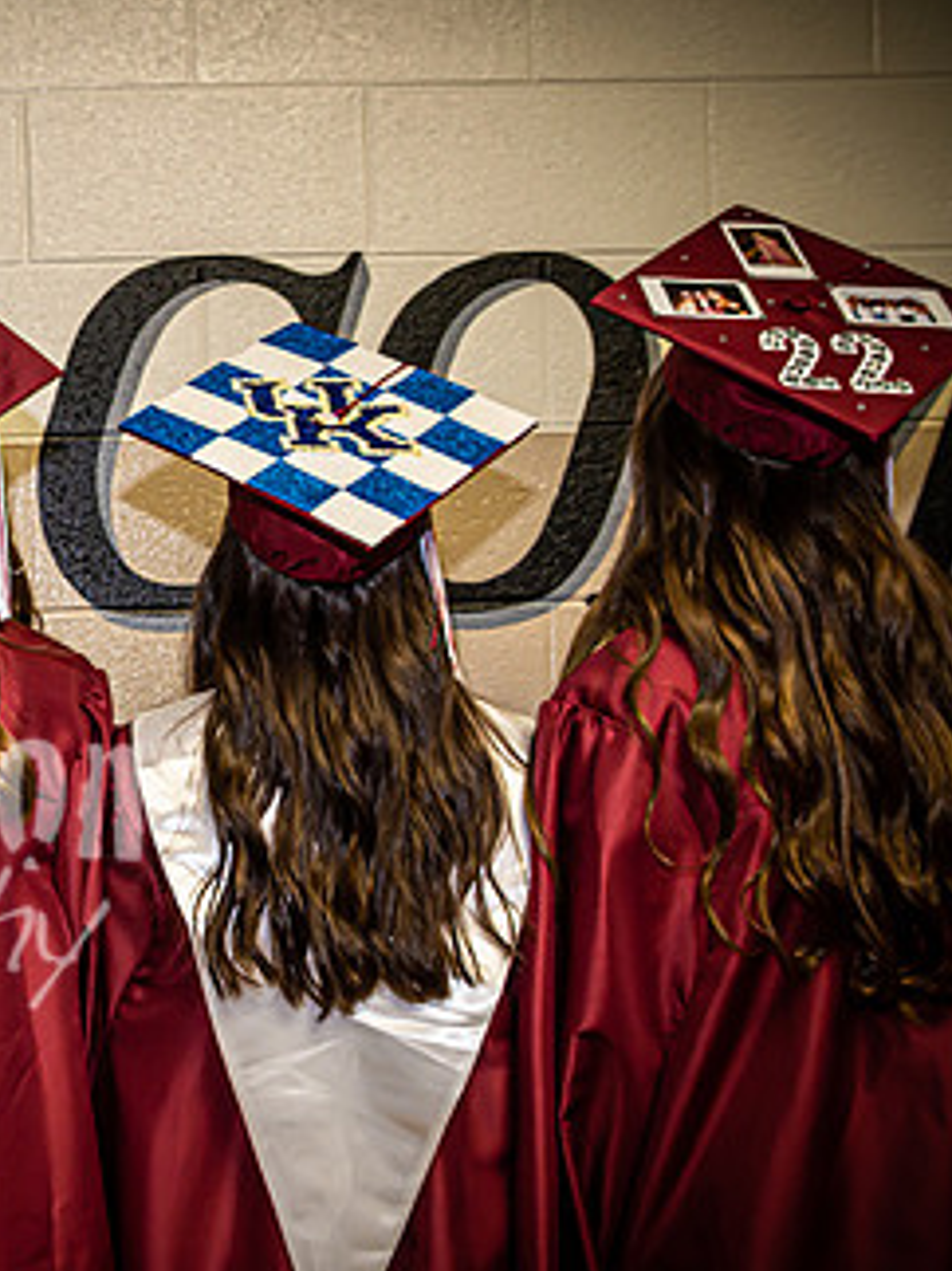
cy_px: 645
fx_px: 1615
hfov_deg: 29.5
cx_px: -102
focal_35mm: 44
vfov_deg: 43.0
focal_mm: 17
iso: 400
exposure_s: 1/25
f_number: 4.5
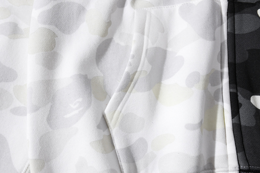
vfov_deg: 29.9
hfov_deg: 43.6
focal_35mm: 45
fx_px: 325
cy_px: 86
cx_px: 130
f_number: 9
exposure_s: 1/100
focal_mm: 30
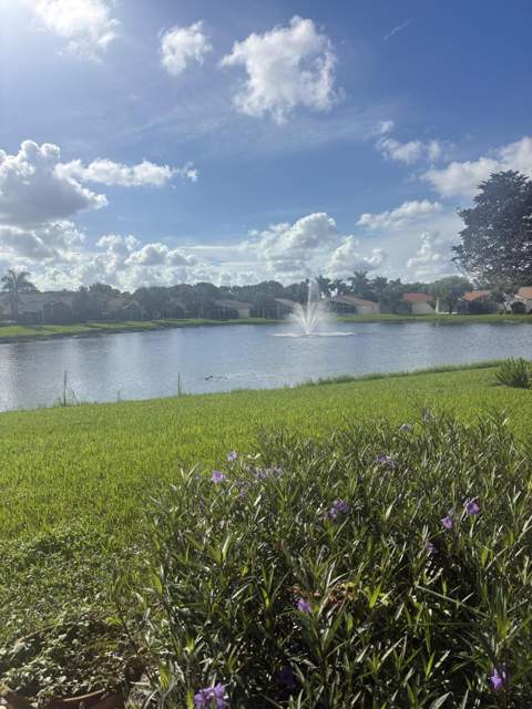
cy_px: 354
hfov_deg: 53.1
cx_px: 266
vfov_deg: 67.3
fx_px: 533
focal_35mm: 26
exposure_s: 1/6993
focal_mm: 5.96
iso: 50
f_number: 1.6
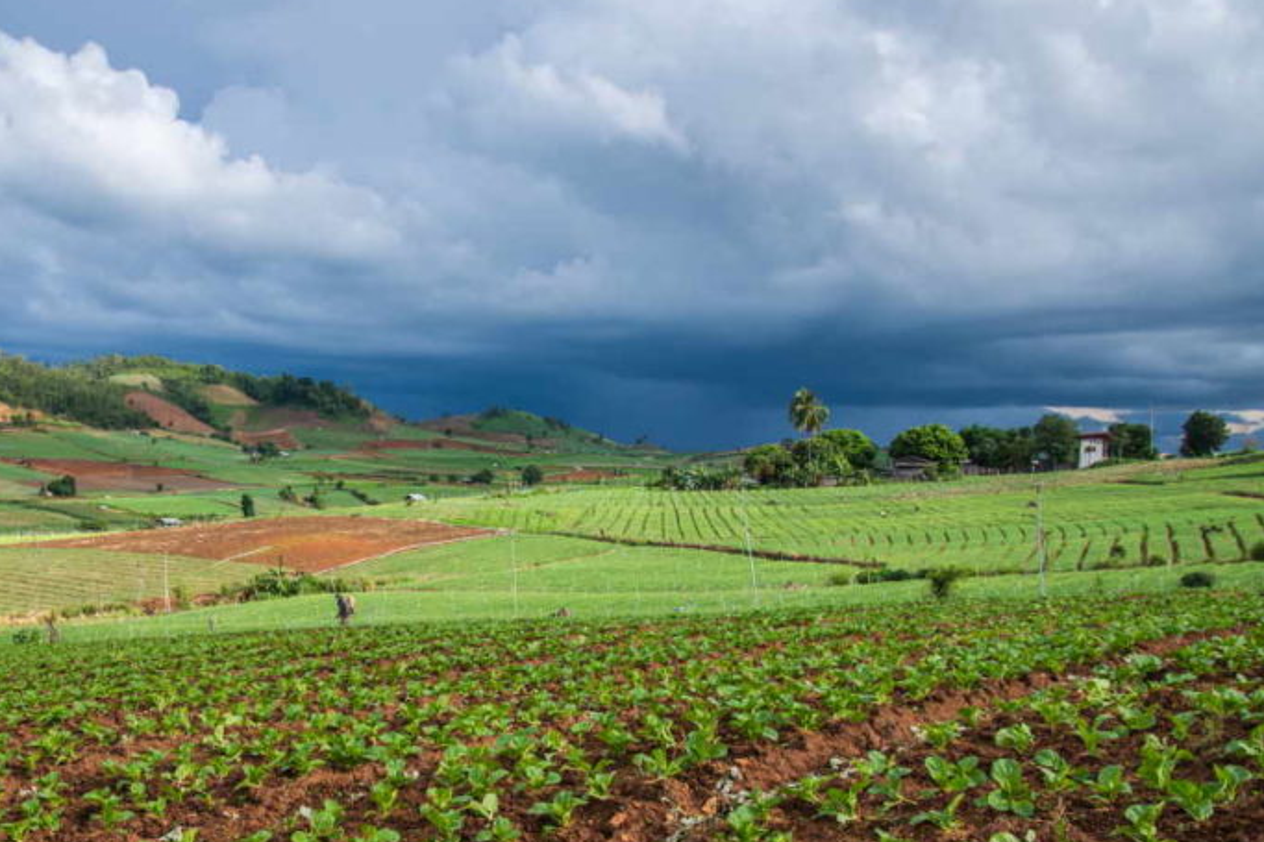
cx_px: 407
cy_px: 567
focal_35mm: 36
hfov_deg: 52.0
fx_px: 1264
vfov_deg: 36.4
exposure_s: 1/250
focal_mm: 24
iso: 200
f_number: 9
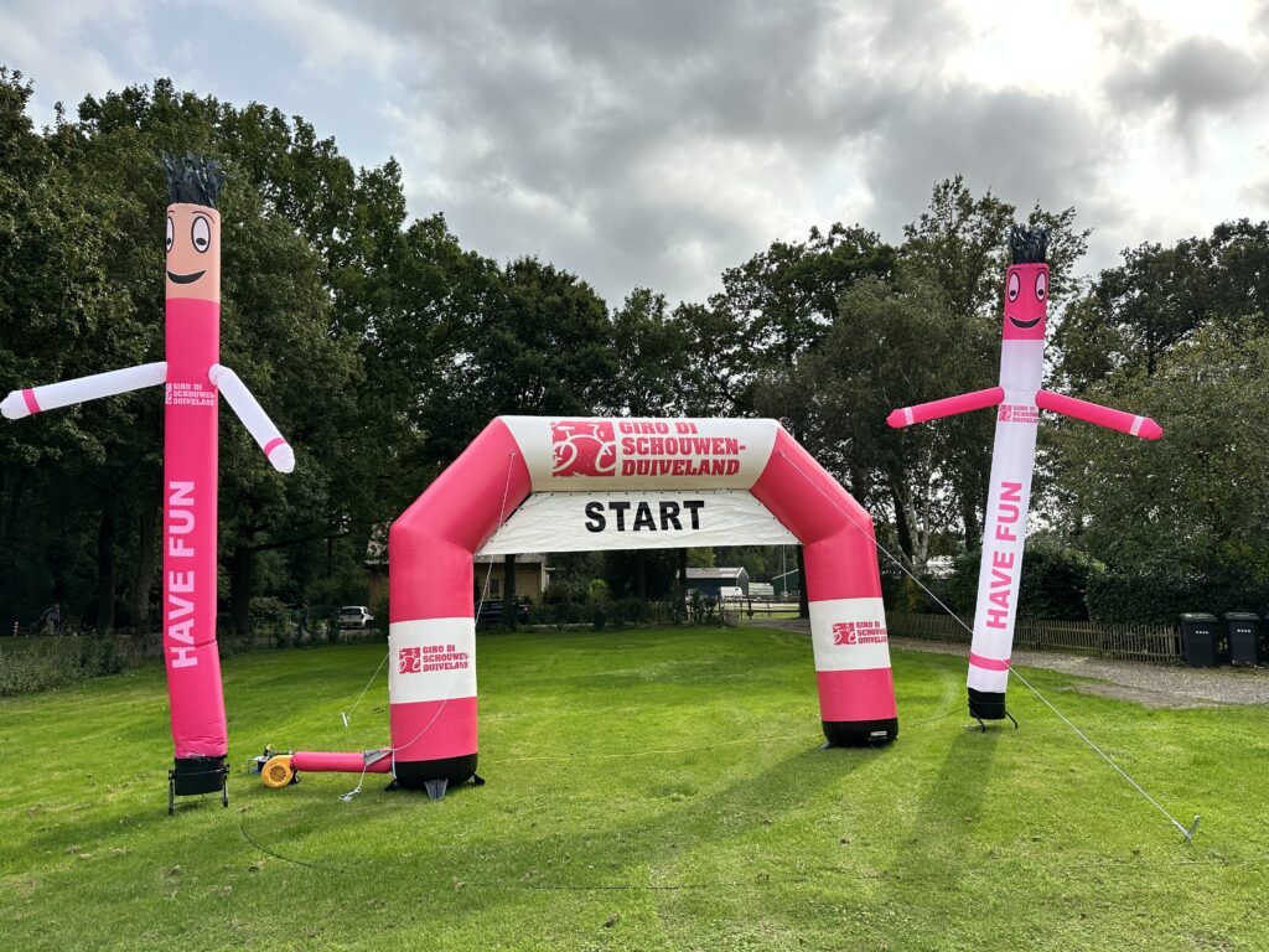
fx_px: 880
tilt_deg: +9.4
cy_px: 476
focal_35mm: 24
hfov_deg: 71.6
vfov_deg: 56.8
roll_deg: -1.9
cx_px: 634
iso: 80
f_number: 1.78
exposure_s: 1/3717
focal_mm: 6.86
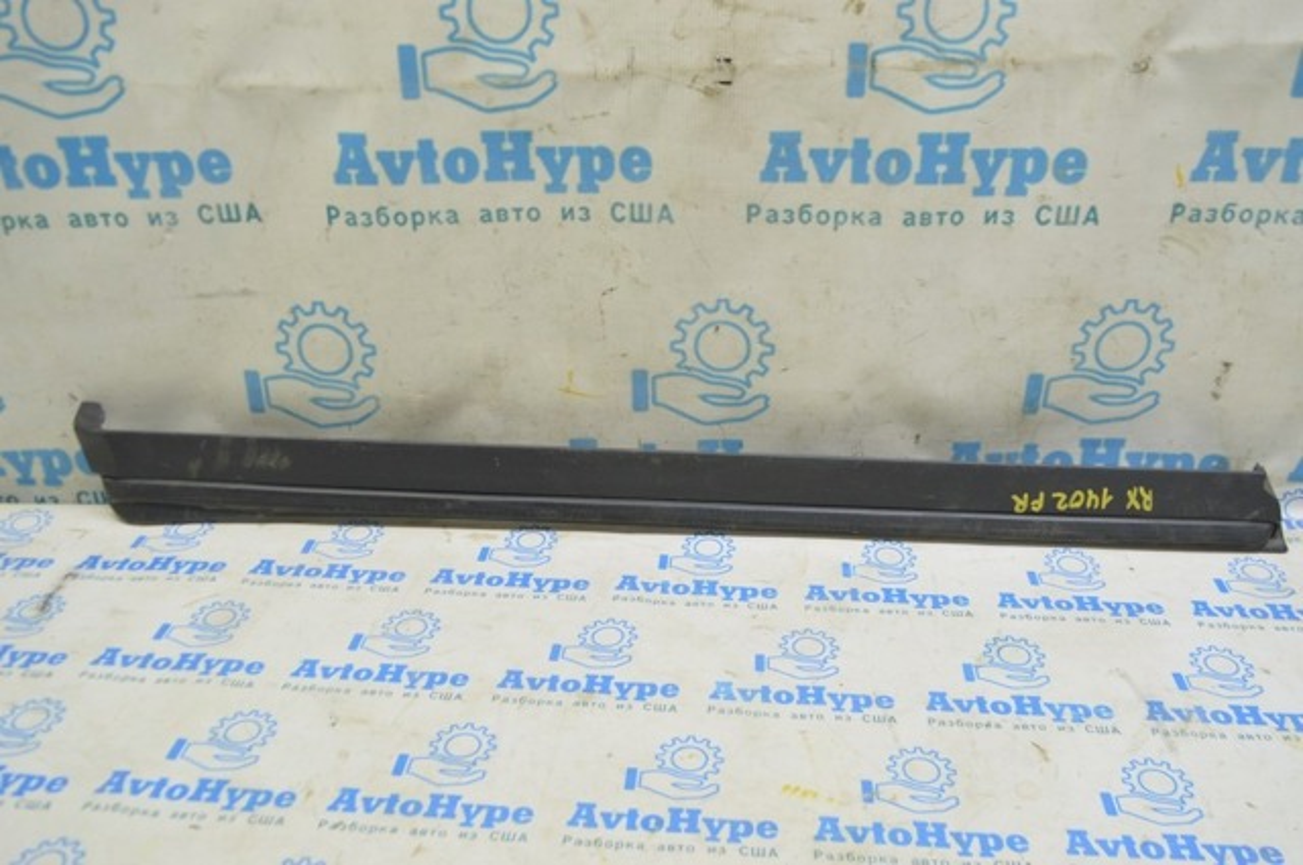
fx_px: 1193
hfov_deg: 57.3
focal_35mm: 33
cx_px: 652
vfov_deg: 39.9
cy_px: 432
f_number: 5.6
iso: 400
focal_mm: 22
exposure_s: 1/20
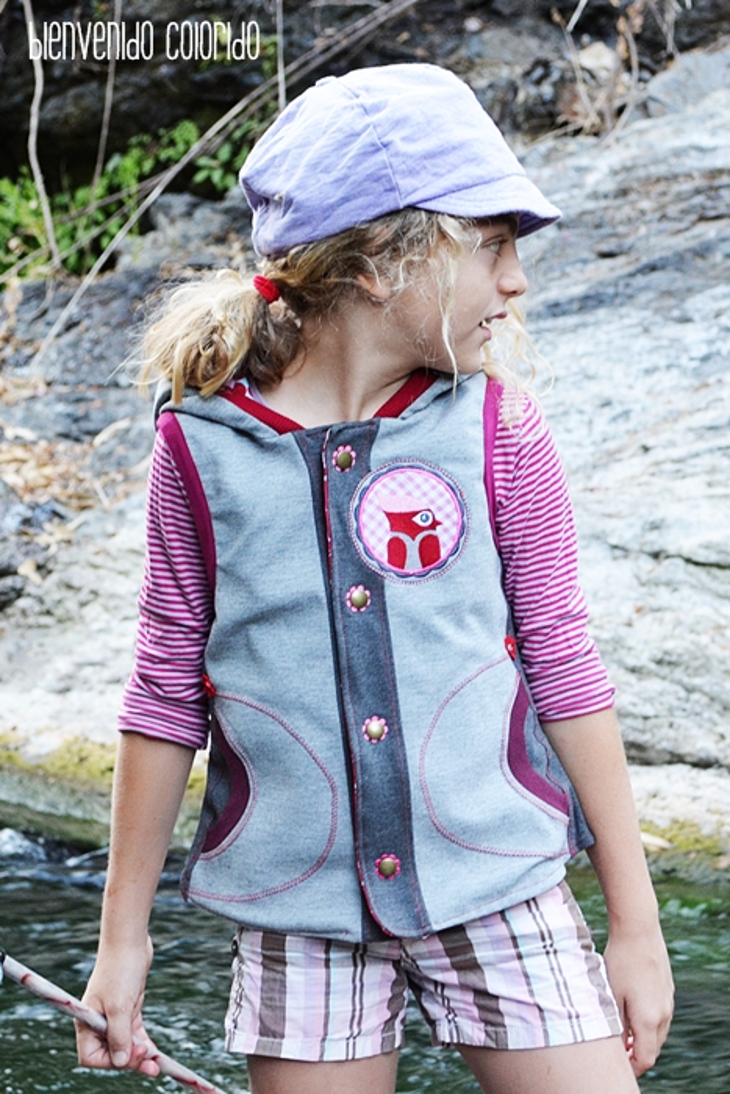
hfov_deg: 21.6
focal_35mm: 63
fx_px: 1915
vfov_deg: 31.9
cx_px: 365
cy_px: 547
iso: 800
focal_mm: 42
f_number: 5.3
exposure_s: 1/60
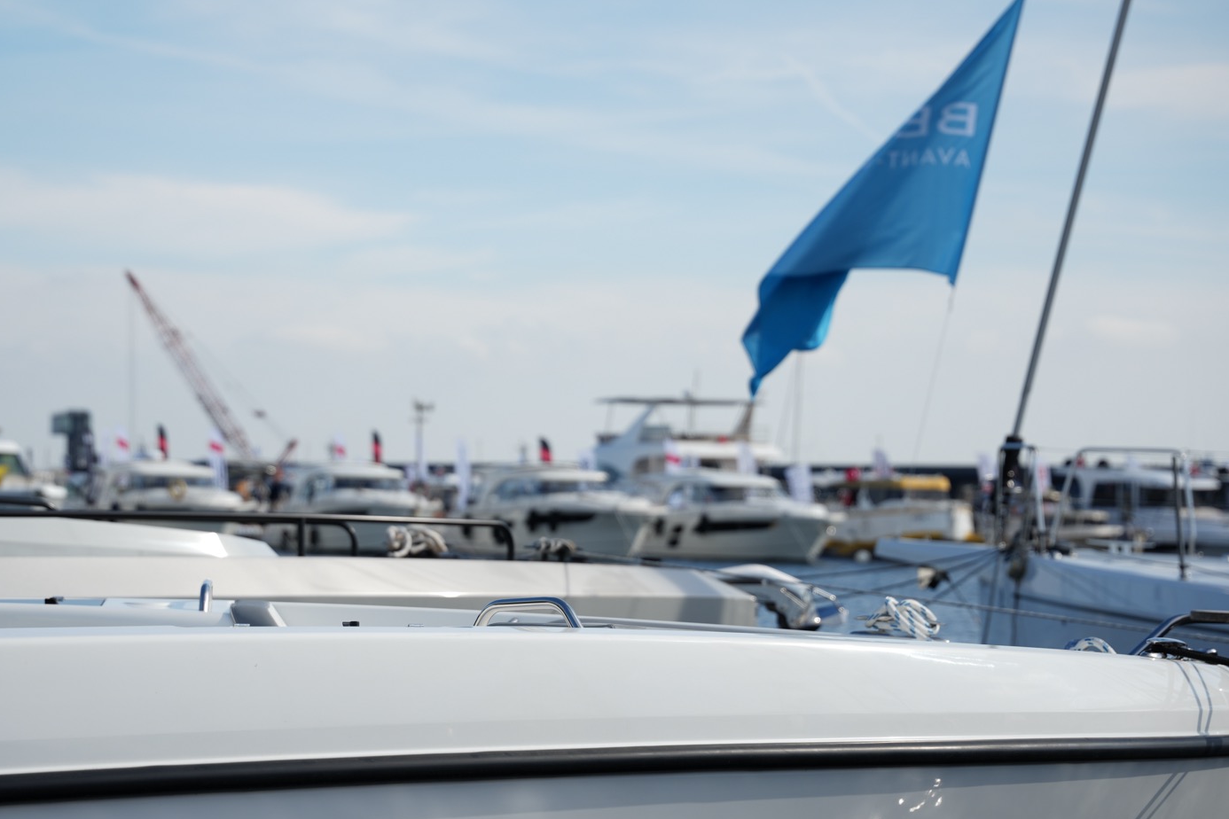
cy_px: 467
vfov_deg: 14.1
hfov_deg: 21.0
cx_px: 446
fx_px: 3311
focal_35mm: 97
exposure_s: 1/1250
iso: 80
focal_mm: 70
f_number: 3.2
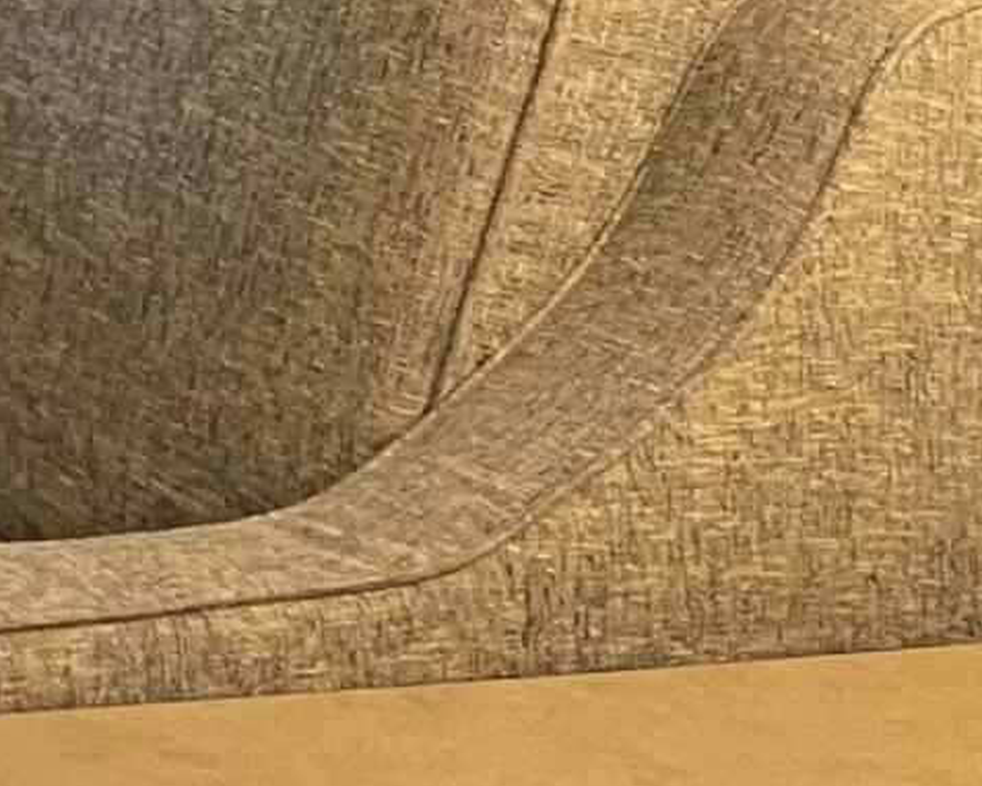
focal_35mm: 160
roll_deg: +0.7
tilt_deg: -4.4
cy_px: -689
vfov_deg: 9.2
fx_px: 4651
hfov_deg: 9.8
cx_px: -1747
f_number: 1.6
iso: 100
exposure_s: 1/60
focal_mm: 5.1
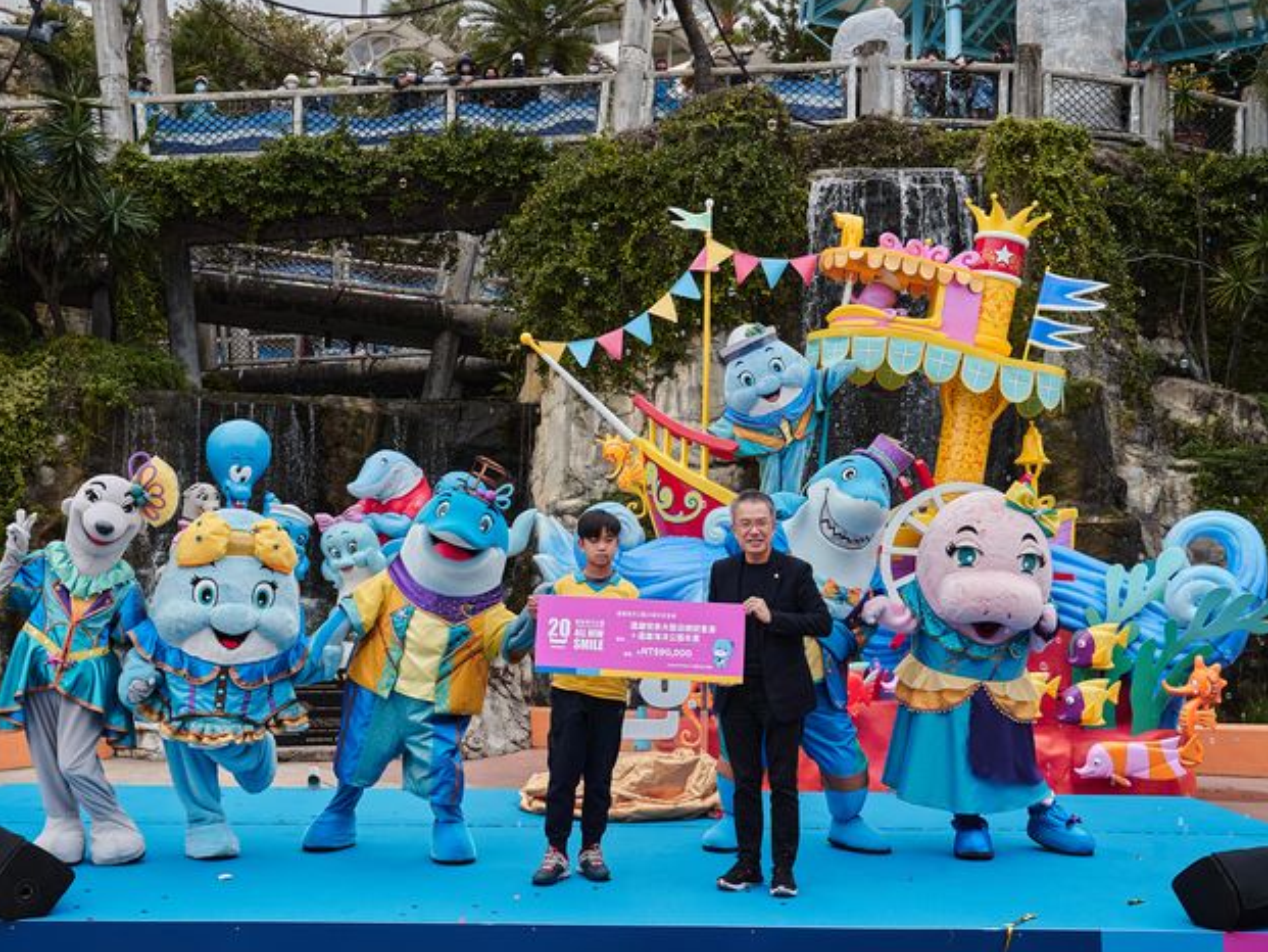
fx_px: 1429
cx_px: 602
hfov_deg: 47.8
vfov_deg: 36.8
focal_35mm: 39
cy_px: 468
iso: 400
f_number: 9
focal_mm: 35
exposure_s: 1/320
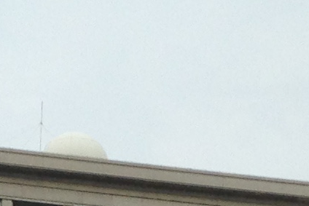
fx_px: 2267
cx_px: -43
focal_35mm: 264
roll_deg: -2.7
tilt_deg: +9.1
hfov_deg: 7.7
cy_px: 658
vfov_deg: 4.9
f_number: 2.4
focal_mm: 4.12
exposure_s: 1/861
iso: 50
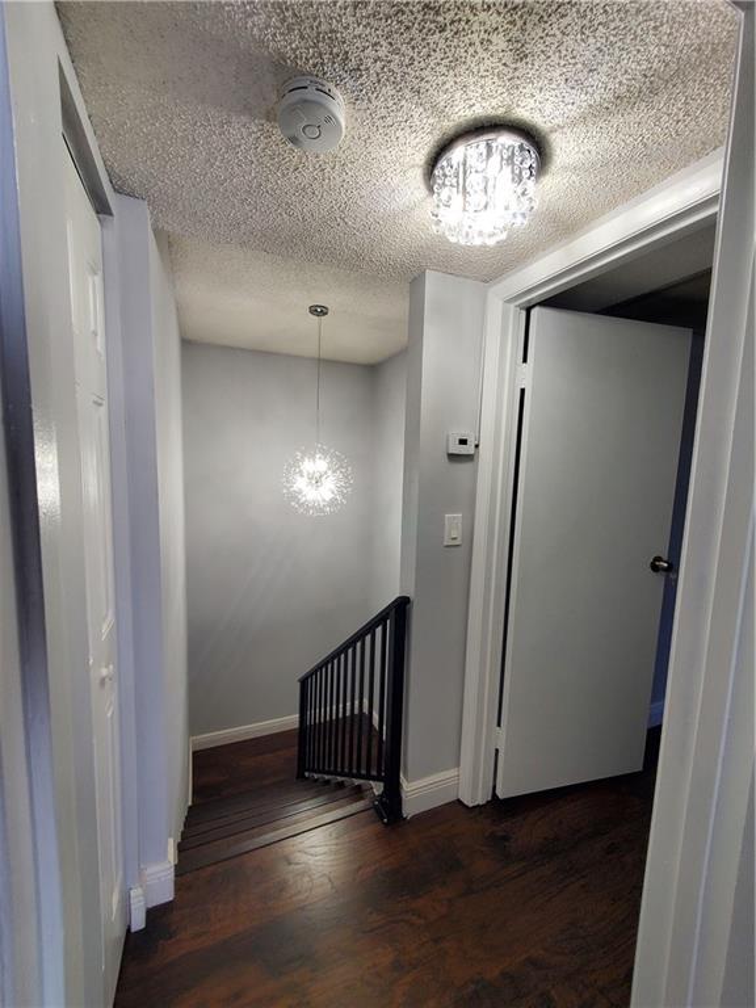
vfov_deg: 106.2
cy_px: 504
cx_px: 378
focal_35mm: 13
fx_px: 379
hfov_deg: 89.9
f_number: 2.2
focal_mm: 1.8
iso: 100
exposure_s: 1/59
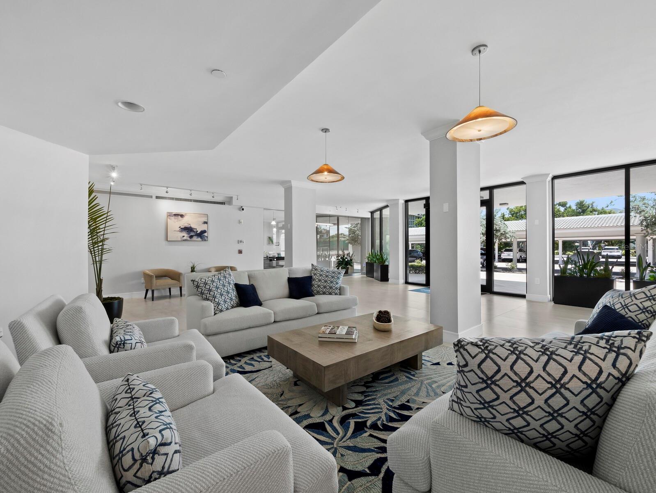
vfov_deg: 85.7
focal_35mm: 14
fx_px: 265
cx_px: 328
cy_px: 246
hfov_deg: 102.0
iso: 320
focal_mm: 7
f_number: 10
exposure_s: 1/2.5
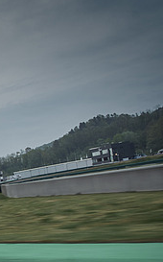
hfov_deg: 14.4
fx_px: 499
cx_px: -192
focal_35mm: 70
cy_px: 228
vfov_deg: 28.4
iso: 200
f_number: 8
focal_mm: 24
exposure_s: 1/30
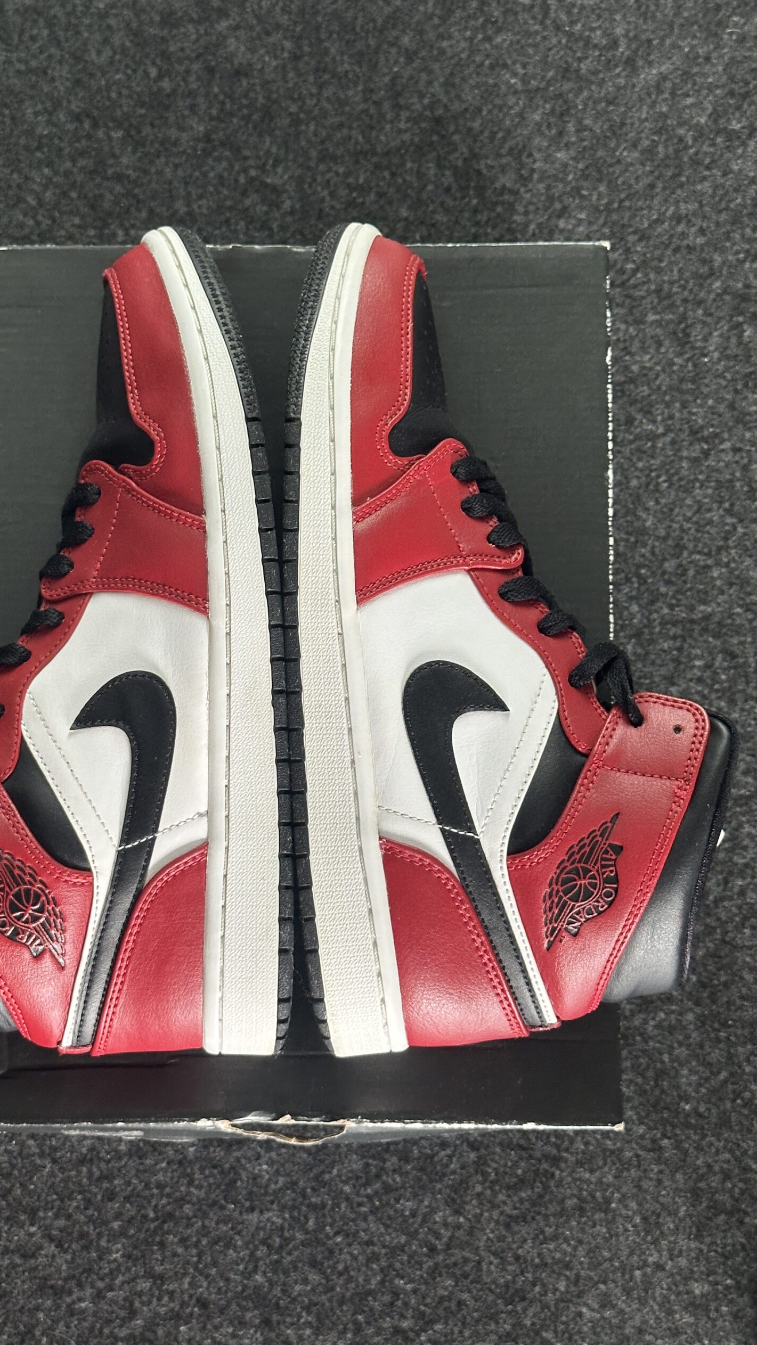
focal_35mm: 53
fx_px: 1891
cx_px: 294
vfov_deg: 39.2
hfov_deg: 22.6
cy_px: 677
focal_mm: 6.86
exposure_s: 1/50
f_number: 1.78
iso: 200
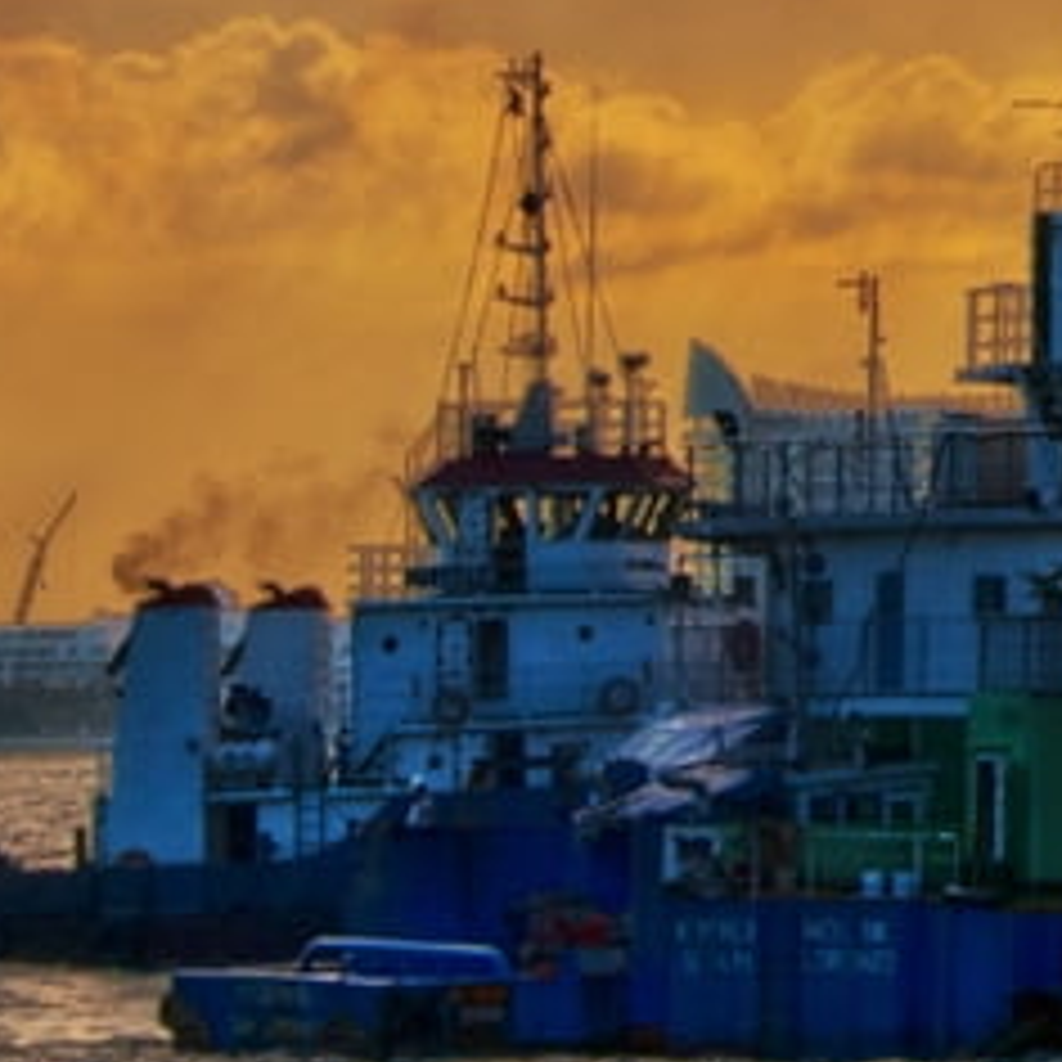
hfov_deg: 5.2
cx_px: 1984
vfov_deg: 5.3
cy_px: -270
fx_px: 11489
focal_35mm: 331
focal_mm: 48
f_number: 8
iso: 200
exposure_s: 1/250
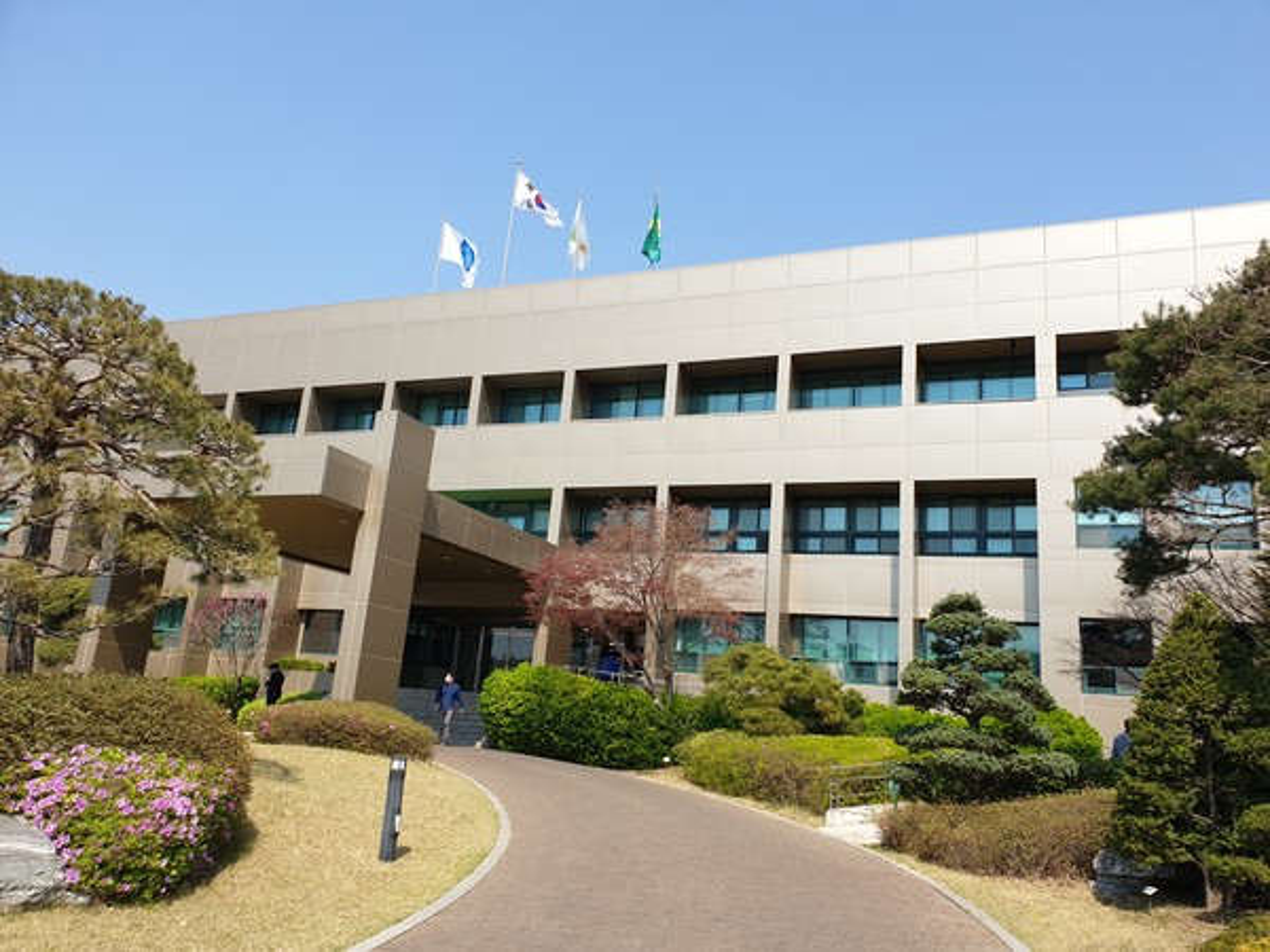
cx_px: 635
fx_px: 954
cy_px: 476
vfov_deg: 53.1
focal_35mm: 26
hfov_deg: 67.3
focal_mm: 4.3
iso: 50
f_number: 2.4
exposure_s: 1/1058
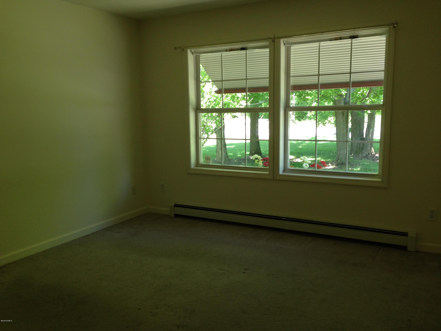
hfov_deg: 55.4
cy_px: 166
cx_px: 220
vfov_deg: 42.9
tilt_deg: -8.1
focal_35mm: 33
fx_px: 420
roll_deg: +2.3
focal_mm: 4.12
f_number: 2.4
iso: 50
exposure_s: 1/40
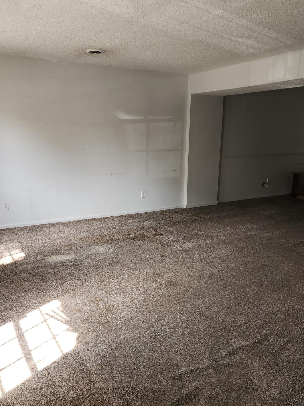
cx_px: 138
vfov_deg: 61.7
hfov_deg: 48.2
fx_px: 340
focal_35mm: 29
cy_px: 208
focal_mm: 6.4
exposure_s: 1/60
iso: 32
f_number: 1.8
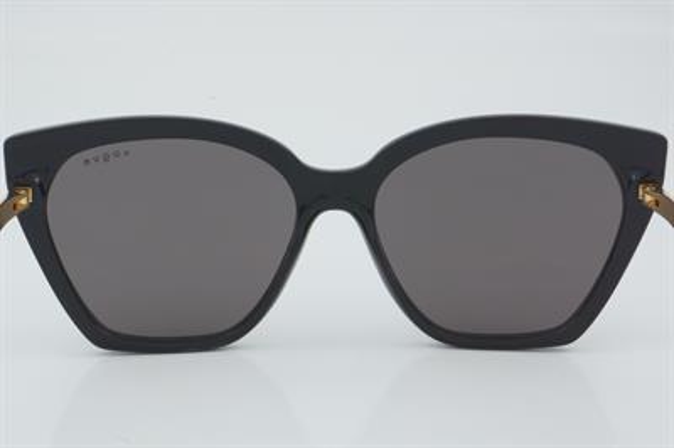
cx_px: 337
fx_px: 1403
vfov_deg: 18.2
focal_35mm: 75
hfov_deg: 27.0
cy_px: 224
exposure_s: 1/3
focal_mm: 50
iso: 100
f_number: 32
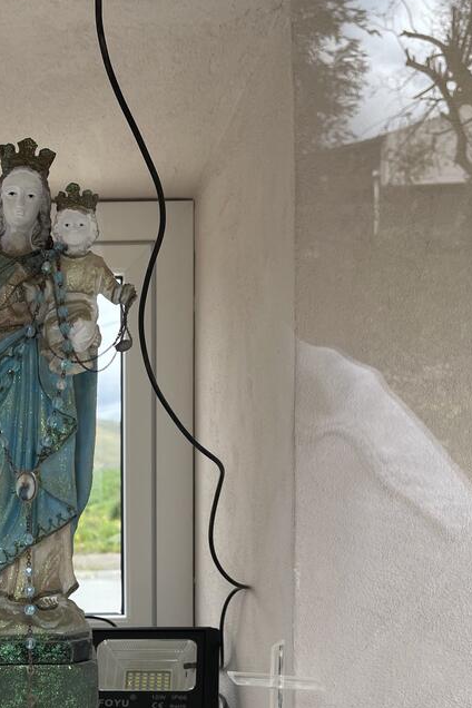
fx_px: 1003
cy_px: 561
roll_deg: +1.2
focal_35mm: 51
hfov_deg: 25.5
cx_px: 35
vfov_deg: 37.6
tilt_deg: -3.7
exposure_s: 1/484
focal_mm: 5.1
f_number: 1.6
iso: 32
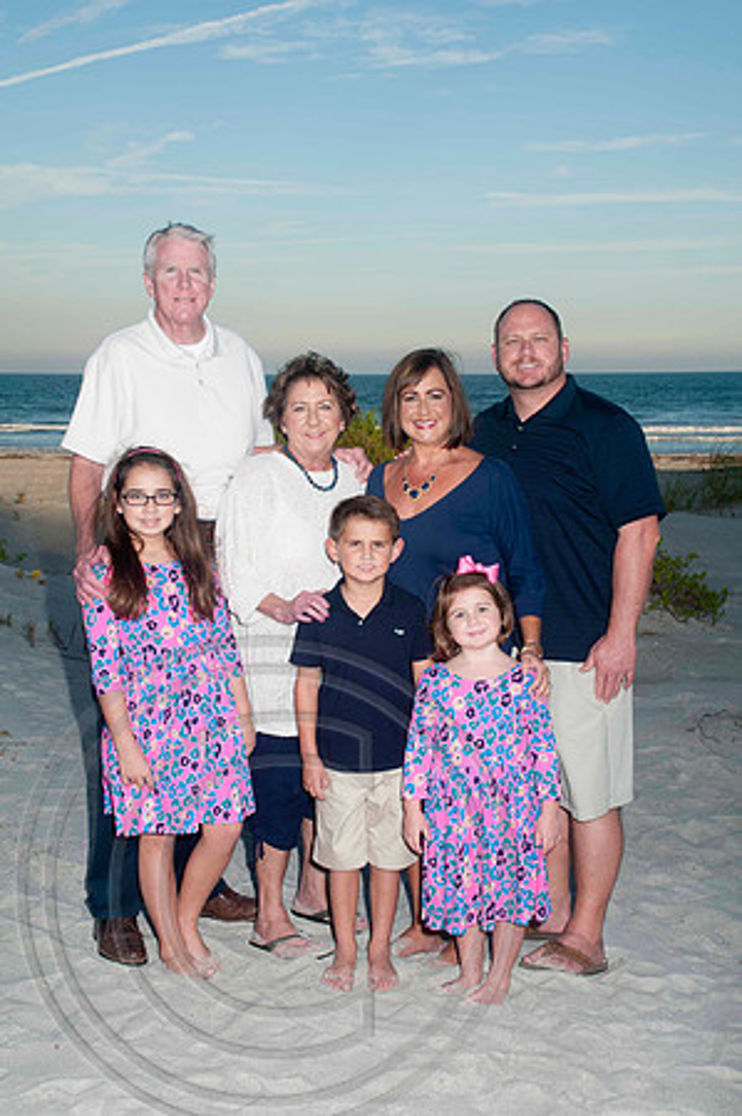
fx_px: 1627
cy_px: 558
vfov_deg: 37.9
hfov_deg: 25.7
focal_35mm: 52
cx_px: 371
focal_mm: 35
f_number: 8
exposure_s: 1/250
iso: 100
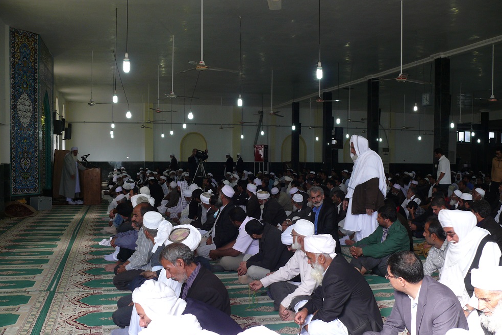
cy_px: 190
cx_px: 247
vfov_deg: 35.9
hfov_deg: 51.9
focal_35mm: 37
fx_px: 516
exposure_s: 1/100
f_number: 2.8
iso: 100
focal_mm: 7.4
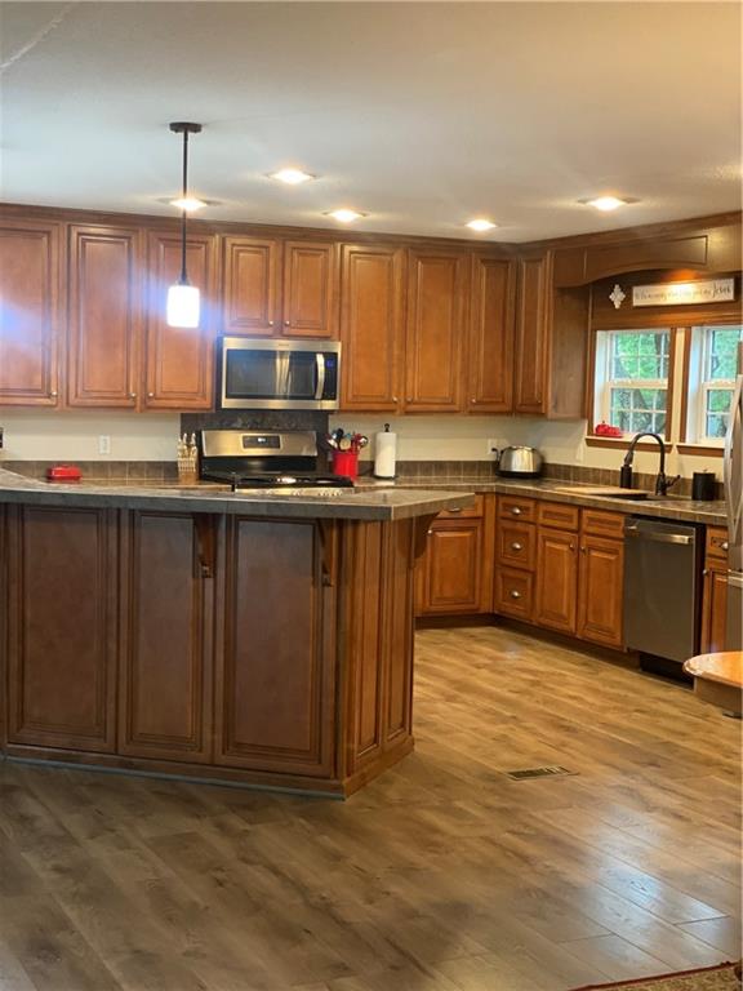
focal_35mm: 52
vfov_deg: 36.8
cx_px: 372
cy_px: 496
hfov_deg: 28.0
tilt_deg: -2.8
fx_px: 1488
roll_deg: -0.5
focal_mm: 6
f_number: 2
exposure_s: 1/40
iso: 200
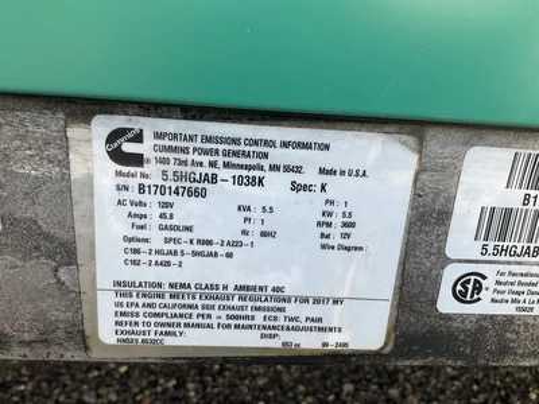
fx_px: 452
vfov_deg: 48.2
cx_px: 270
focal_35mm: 29
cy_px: 202
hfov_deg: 61.7
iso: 20
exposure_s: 1/122
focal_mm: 3
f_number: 1.8
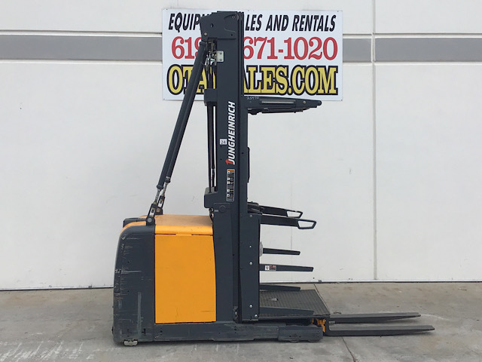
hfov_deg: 58.4
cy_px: 181
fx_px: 432
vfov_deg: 45.4
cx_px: 241
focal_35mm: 31
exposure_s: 1/776
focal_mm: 3.3
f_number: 2.4
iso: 25
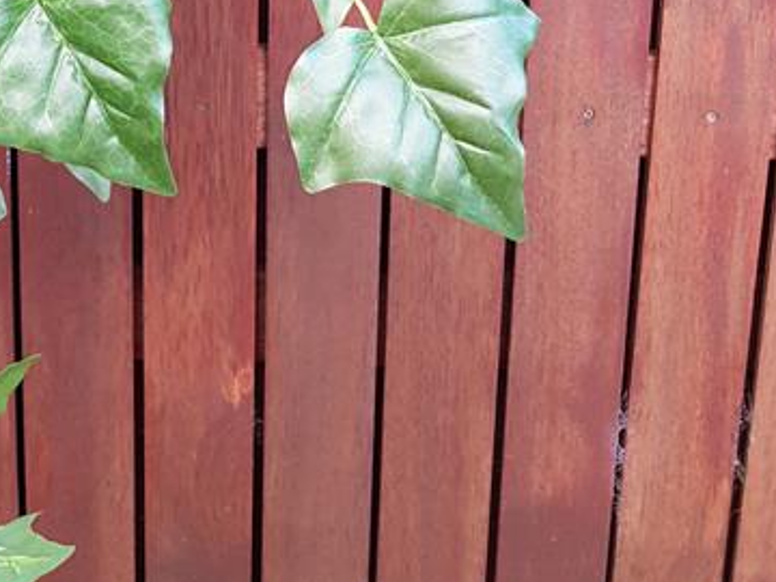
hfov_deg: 32.2
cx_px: 138
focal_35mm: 58
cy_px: -112
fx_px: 1300
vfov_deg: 23.2
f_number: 1.7
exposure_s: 1/50
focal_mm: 4.3
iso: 125
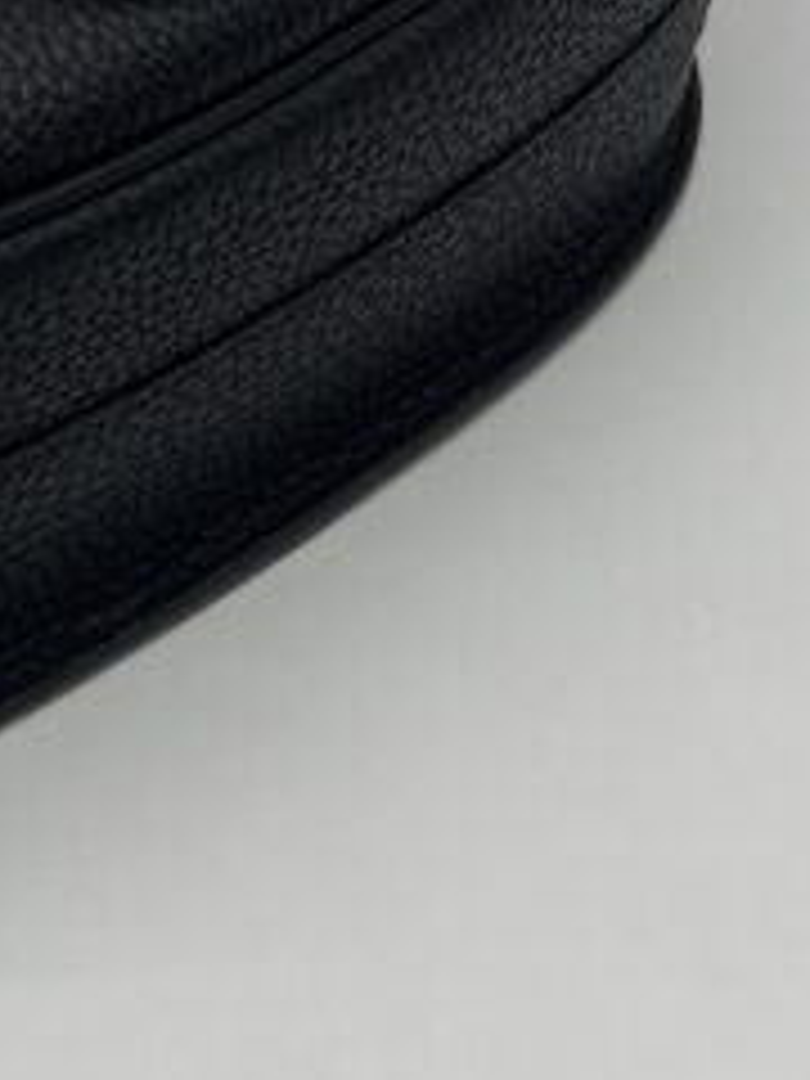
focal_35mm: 111
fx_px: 3463
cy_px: 63
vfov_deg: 17.4
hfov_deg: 12.8
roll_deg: -0.8
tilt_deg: -43.1
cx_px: -297
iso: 50
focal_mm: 5.7
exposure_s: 1/323
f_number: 1.5
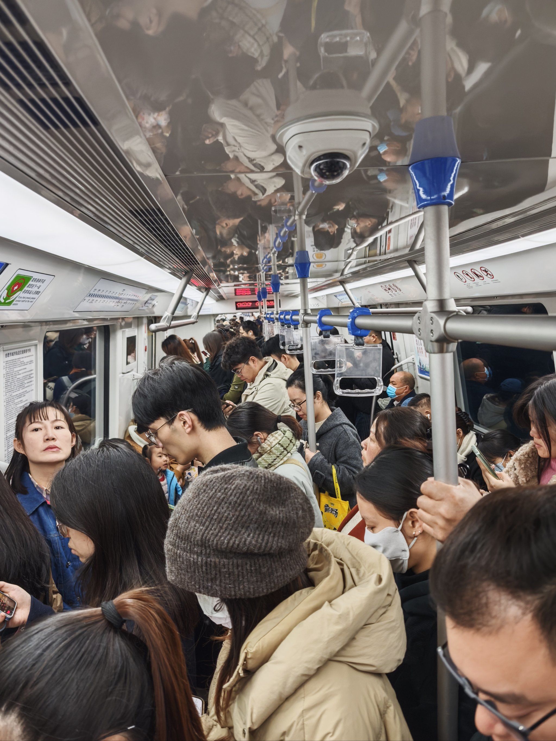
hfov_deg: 58.9
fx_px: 493
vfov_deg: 73.9
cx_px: 278
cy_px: 370
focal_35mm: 23
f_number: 1.62
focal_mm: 6.55
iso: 250
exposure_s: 1/110
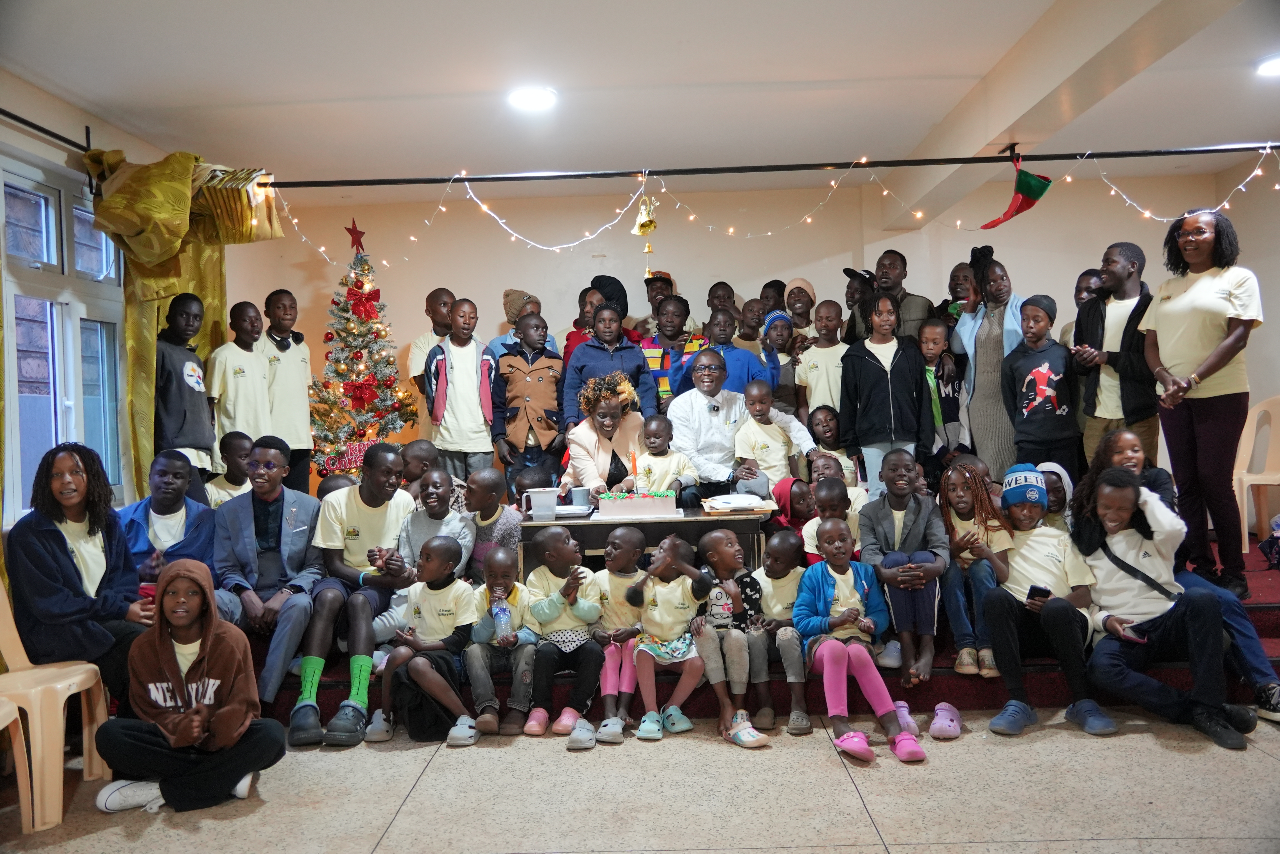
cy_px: 427
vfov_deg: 45.0
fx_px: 1031
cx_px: 640
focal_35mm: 29
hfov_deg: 63.7
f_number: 4
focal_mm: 19.9
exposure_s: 1/30
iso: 2000
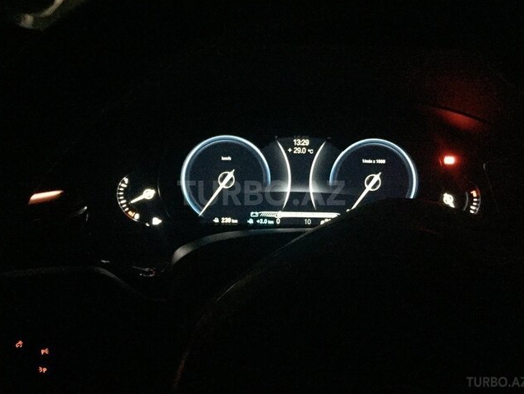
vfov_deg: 46.8
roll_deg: -3.7
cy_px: 193
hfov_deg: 59.9
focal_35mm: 30
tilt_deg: -25.7
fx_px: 454
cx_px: 261
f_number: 2.2
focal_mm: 4.15
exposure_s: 1/17
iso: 2000
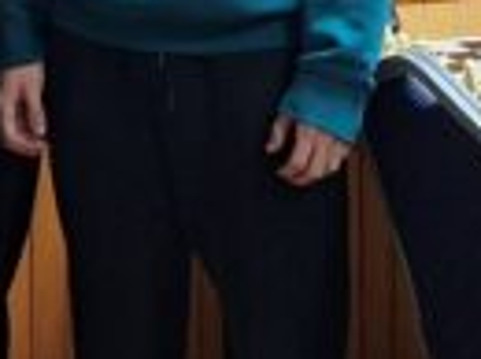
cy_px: -155
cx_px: 26
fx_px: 1886
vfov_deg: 10.5
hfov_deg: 14.4
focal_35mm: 136
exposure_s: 1/50
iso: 250
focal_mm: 5.54
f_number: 1.8
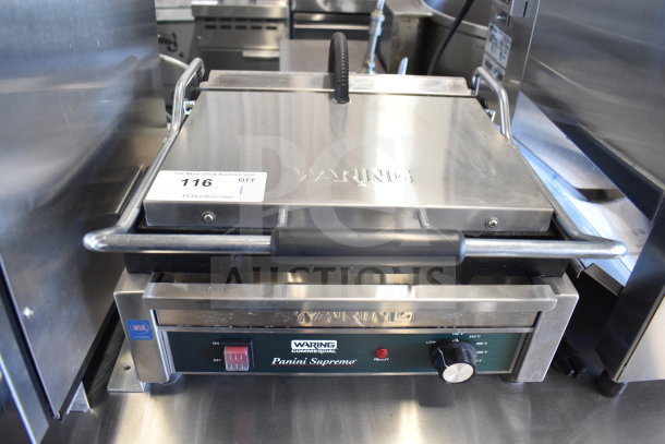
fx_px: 499
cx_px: 332
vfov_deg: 48.0
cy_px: 222
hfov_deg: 67.4
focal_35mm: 27
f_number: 3.5
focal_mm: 18
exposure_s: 1/30
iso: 900
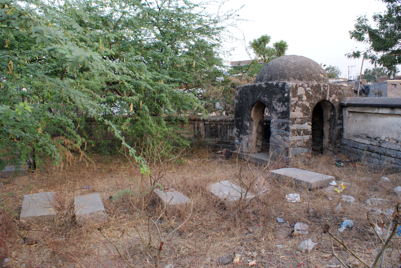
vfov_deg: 48.0
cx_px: 200
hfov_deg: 67.3
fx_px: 301
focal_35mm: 27
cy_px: 134
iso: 800
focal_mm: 18
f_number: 6.3
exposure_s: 1/80
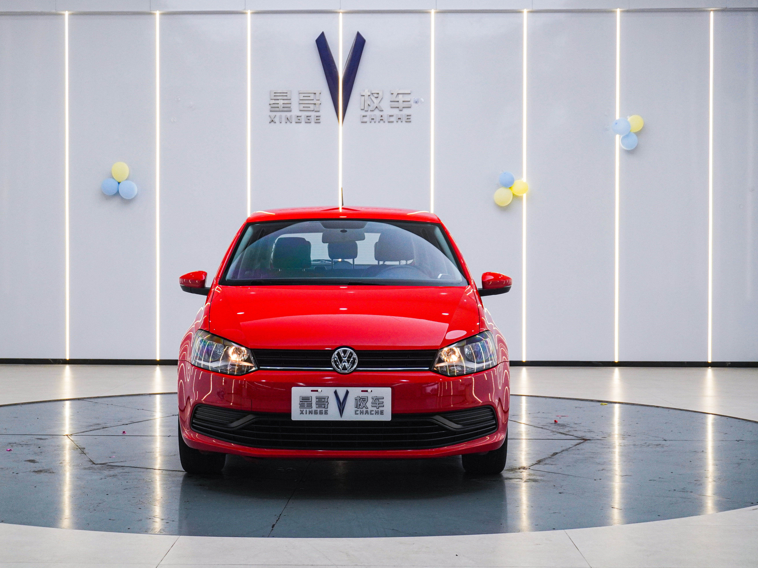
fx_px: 1260
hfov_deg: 33.5
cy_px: 282
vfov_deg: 25.4
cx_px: 347
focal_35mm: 58
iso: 800
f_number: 6.3
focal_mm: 35
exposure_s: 1/80
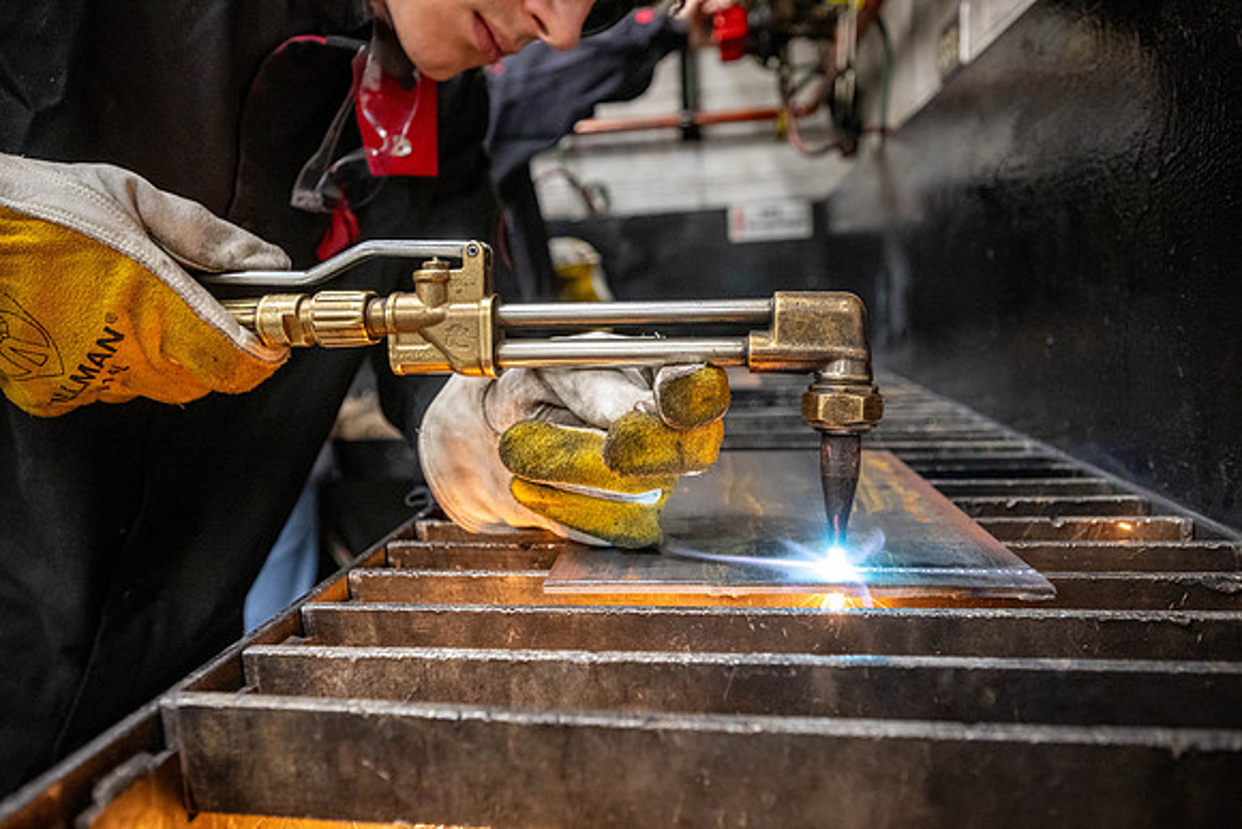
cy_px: 414
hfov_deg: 74.9
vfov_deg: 54.1
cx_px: 621
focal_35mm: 24
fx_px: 811
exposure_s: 1/200
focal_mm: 23.5
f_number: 4
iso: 2500
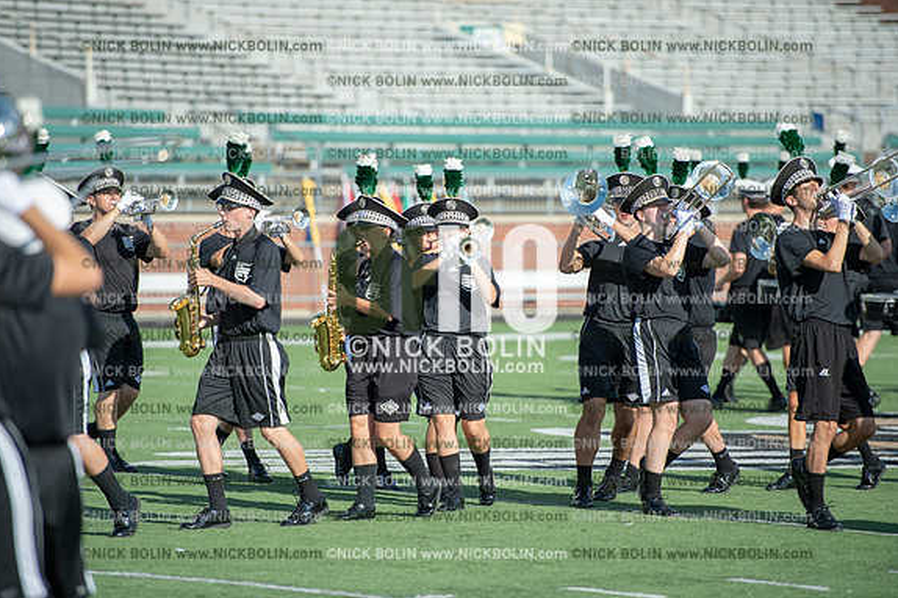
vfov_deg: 6.8
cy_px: 299
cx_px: 446
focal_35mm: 202
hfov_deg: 10.2
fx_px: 5036
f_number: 2.8
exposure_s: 1/2000
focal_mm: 200
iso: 160
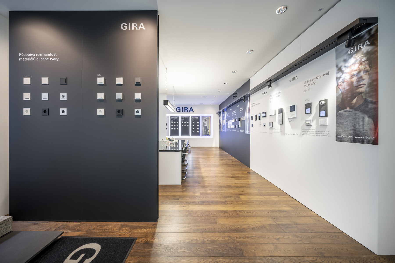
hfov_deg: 112.6
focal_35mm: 12
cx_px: 198
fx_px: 132
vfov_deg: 90.0
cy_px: 132
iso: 100
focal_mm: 12
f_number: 8
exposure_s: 1/10
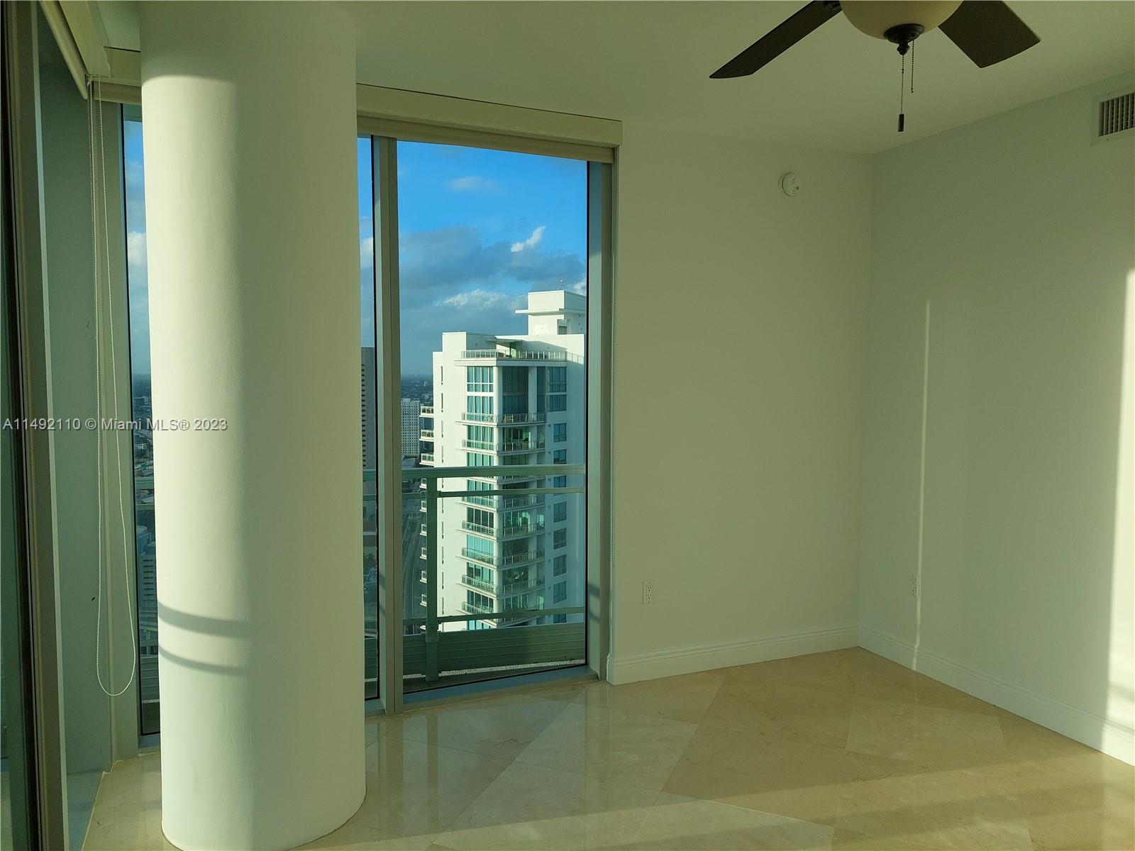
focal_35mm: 24
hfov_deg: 71.6
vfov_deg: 56.8
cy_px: 426
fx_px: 787
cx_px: 568
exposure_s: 1/677
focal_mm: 5.23
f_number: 1.8
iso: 40
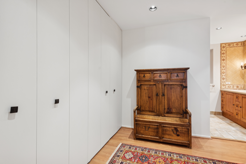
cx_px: 123
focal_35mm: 17
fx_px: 116
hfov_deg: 93.3
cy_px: 82
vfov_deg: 70.5
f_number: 8
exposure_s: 1/6
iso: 400
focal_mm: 17
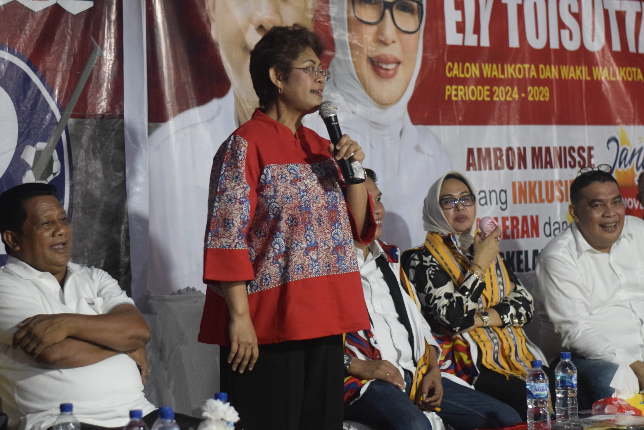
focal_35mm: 88
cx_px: 291
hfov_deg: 23.1
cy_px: 188
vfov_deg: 15.5
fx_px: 1574
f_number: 2
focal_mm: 50
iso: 3200
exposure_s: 1/125
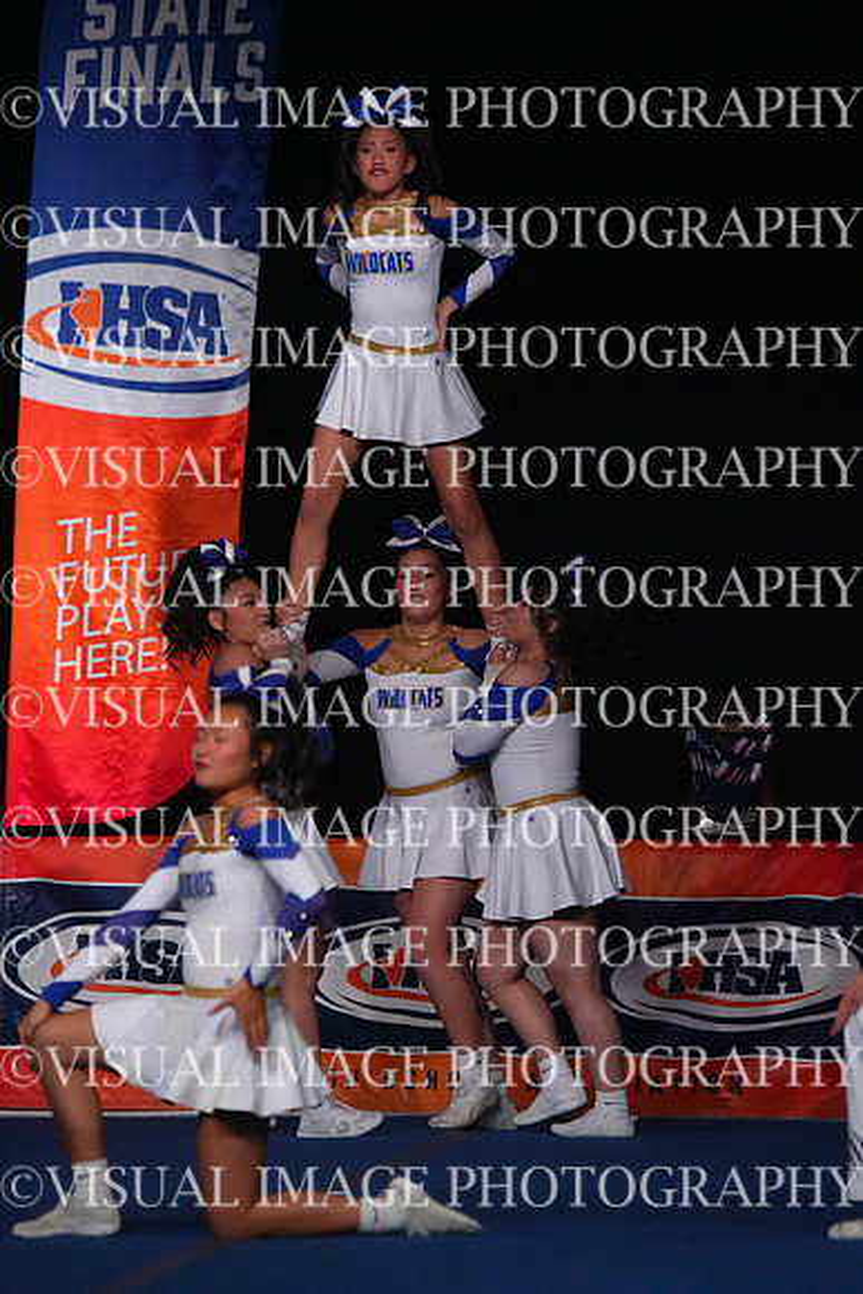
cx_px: 432
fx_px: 10241
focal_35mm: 285
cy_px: 647
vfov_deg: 7.2
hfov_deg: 4.8
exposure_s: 1/1250
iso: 16000
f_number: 5.6
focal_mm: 285
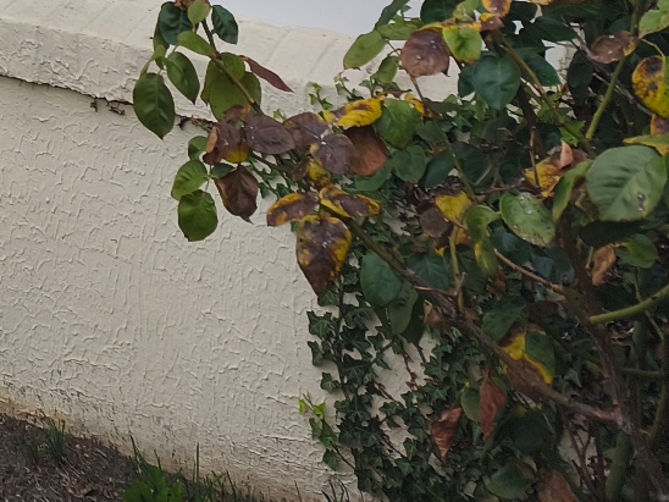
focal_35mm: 86
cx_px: -487
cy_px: -410
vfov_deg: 14.9
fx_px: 1662
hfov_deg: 18.5
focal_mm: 6.14
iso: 50
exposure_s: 1/186
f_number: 1.65
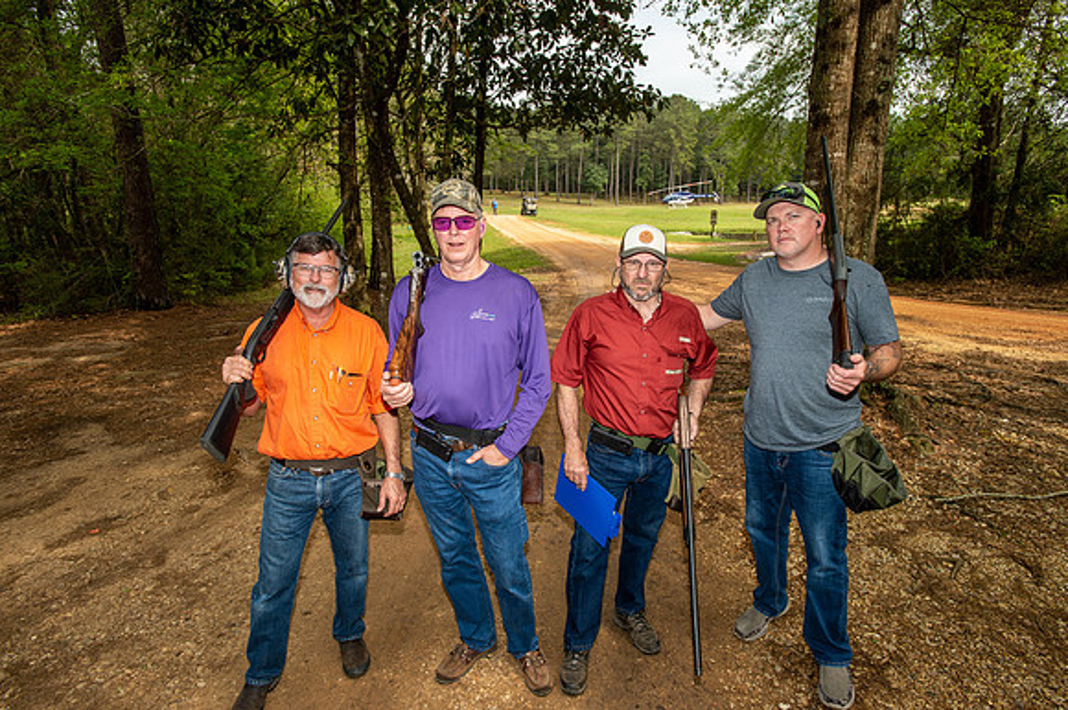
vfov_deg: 61.9
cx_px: 534
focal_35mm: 20
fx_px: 593
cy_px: 355
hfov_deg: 84.0
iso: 125
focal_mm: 20
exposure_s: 1/250
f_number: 5.6
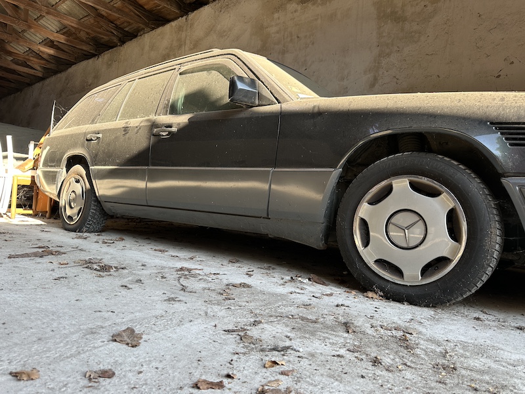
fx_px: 364
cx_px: 262
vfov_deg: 56.8
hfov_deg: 71.6
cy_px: 197
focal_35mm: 24
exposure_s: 1/157
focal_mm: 6.86
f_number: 1.78
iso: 64
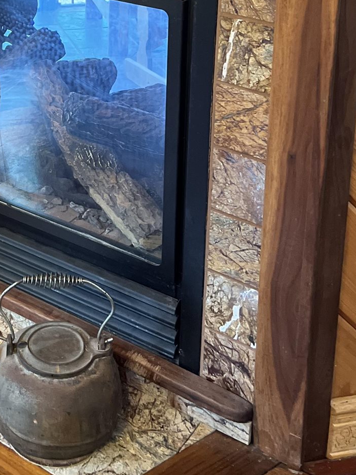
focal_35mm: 64
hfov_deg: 22.1
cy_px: -52
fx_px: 878
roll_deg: -0.3
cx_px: 4
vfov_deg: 27.6
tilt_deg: -13.5
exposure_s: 1/40
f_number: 1.5
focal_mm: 5.7
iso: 500
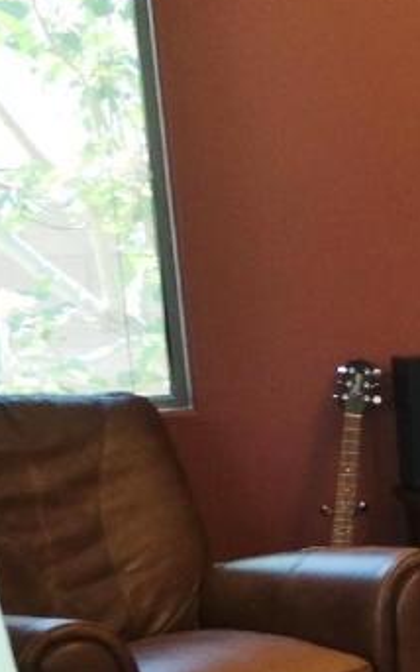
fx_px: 1885
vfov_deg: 20.0
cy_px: 505
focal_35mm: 103
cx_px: 1119
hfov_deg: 10.4
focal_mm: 20
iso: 400
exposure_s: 1/40
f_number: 3.5
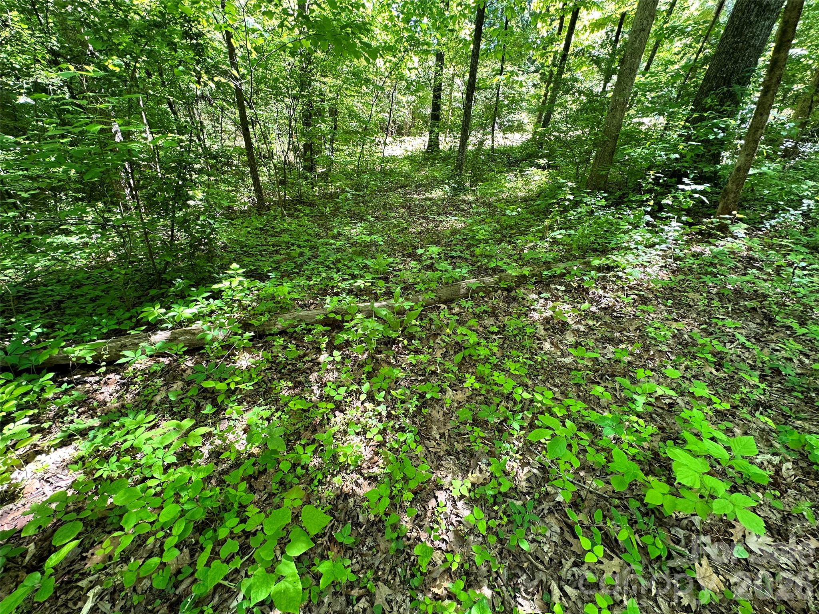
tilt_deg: -28.9
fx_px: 331
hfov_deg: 102.1
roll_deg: -2.8
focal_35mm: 14
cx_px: 410
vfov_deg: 85.7
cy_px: 307
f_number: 2.2
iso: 100
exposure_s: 1/99
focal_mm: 2.22
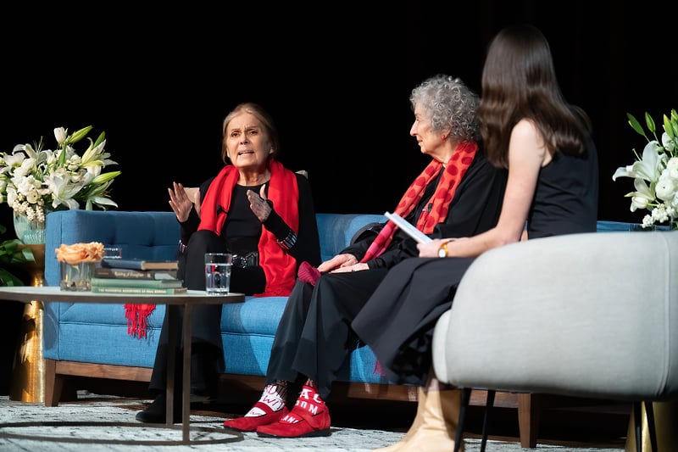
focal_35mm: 171
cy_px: 226
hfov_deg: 12.0
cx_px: 339
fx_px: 3220
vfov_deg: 8.0
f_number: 4
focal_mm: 171
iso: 5000
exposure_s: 1/200
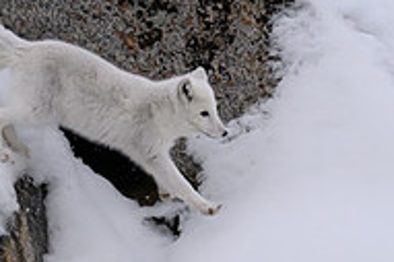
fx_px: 18578
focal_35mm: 1699
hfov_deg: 1.2
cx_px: 134
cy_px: 74
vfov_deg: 0.8
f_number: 4
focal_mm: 560
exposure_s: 1/1600
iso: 2500
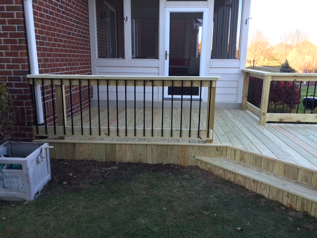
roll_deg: -0.6
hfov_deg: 61.7
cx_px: 158
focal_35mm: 29
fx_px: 266
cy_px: 119
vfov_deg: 48.2
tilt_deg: -12.9
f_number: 2.2
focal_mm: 4.15
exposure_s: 1/120
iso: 40
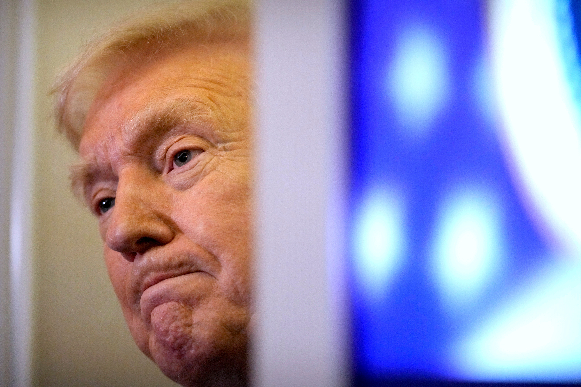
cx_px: 290
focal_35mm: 96
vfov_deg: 14.3
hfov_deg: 21.2
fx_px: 1549
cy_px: 194
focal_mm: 96
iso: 8000
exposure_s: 1/250
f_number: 2.8
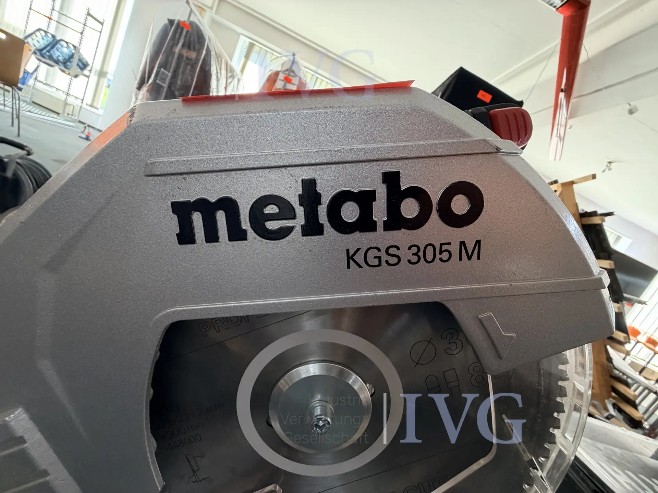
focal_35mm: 14
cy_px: 246
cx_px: 329
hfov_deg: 102.1
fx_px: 266
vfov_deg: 85.7
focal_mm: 2.22
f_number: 2.2
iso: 200
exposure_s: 1/100
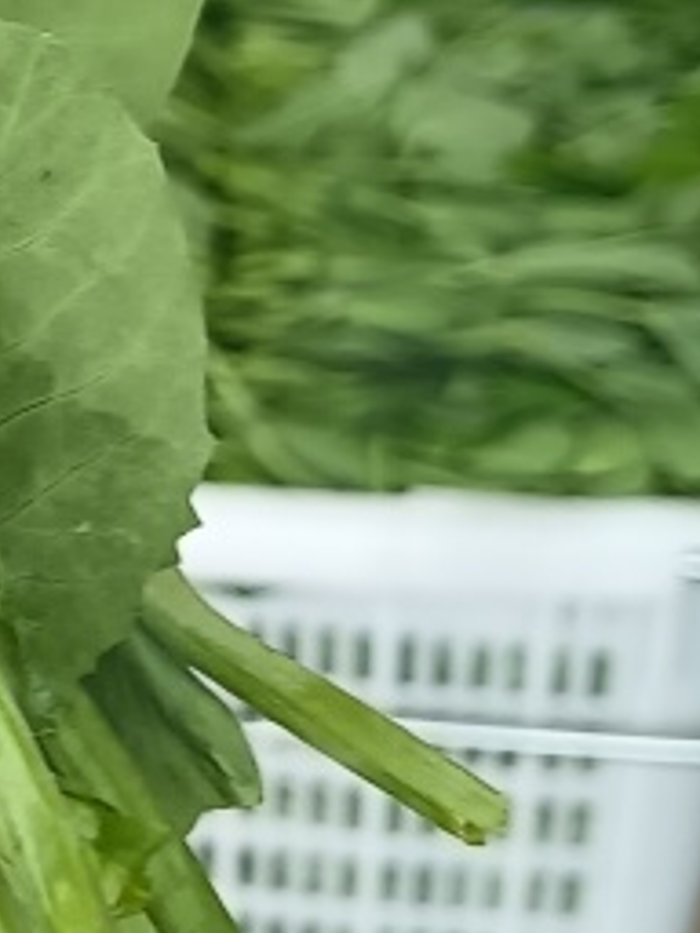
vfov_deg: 16.0
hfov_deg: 11.5
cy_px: 9
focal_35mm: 121
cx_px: -499
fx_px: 3262
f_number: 1.8
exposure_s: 1/33.3
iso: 193
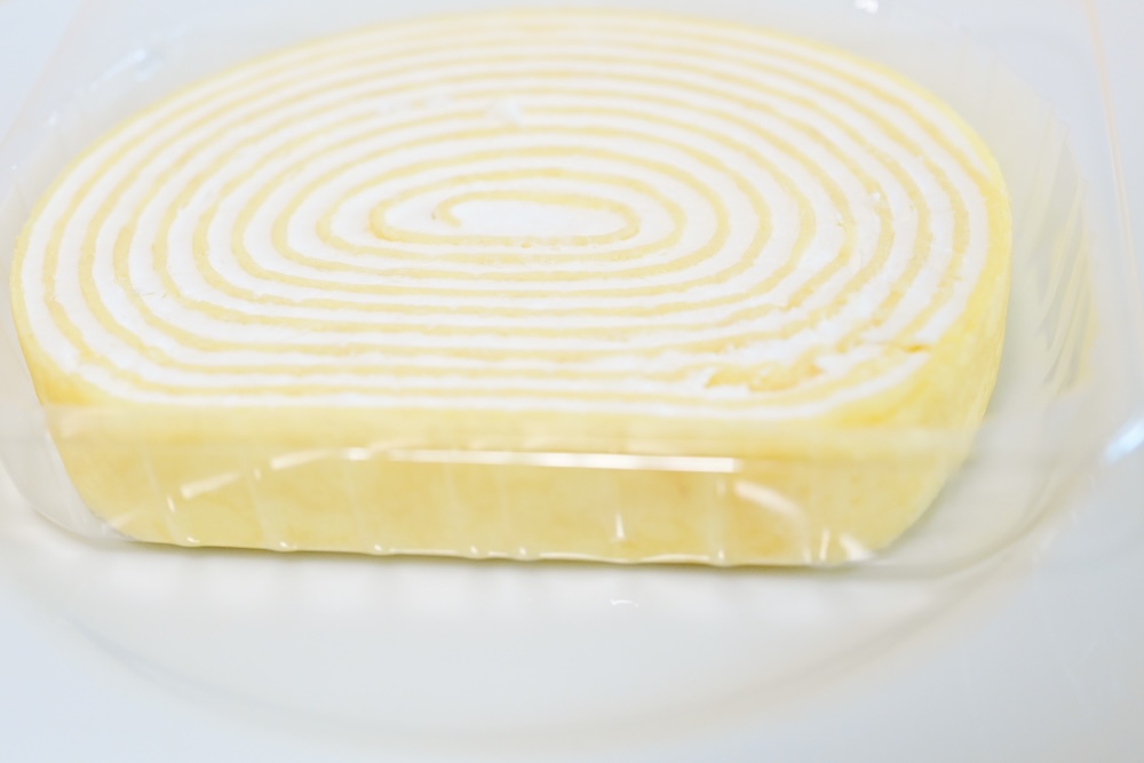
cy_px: 382
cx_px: 572
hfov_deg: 33.4
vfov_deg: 22.6
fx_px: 1907
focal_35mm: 60
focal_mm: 60
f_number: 6.3
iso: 6400
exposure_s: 1/250
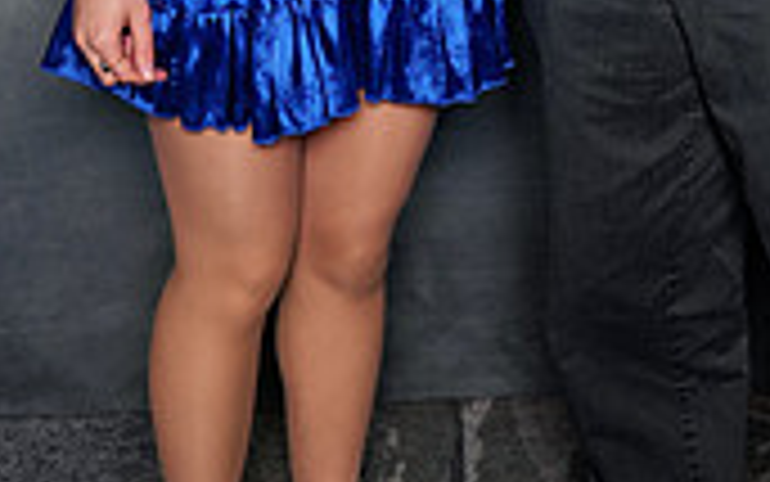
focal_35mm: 129
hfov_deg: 16.1
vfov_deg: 9.5
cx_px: 522
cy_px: -473
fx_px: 2708
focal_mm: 32
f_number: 8
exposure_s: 1/125
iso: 400
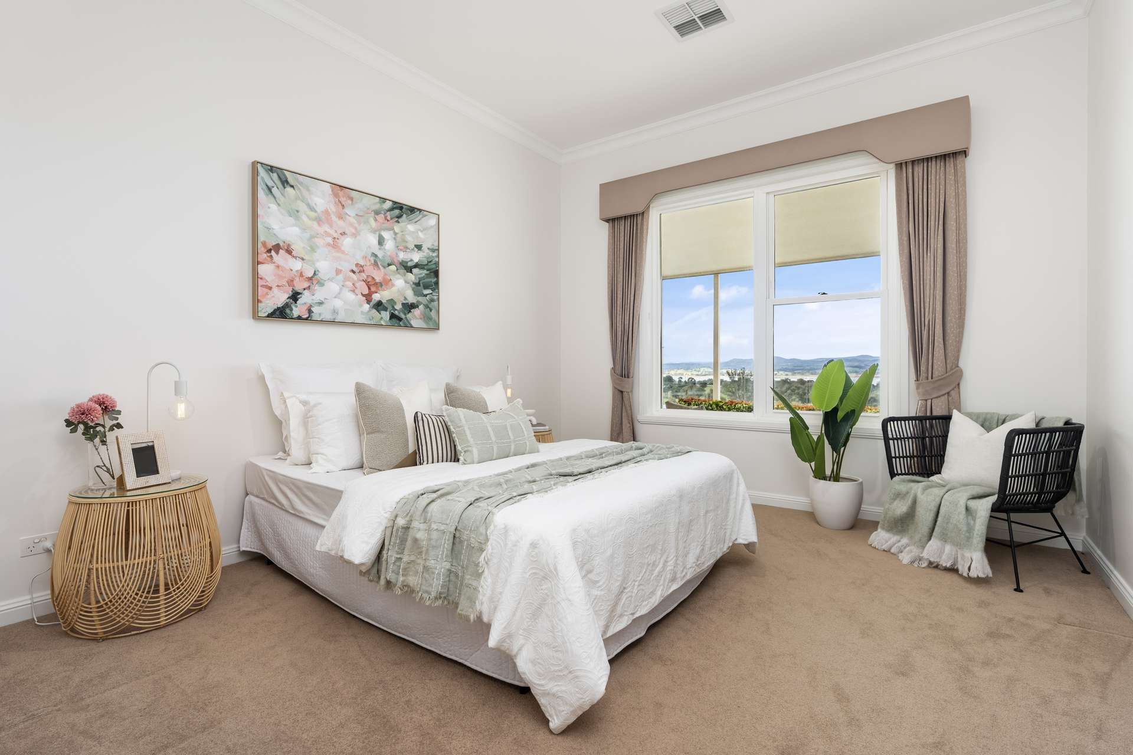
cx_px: 566
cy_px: 378
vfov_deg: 73.7
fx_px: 504
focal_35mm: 16
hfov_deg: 96.7
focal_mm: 16
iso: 320
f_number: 6.3
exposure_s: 1/13
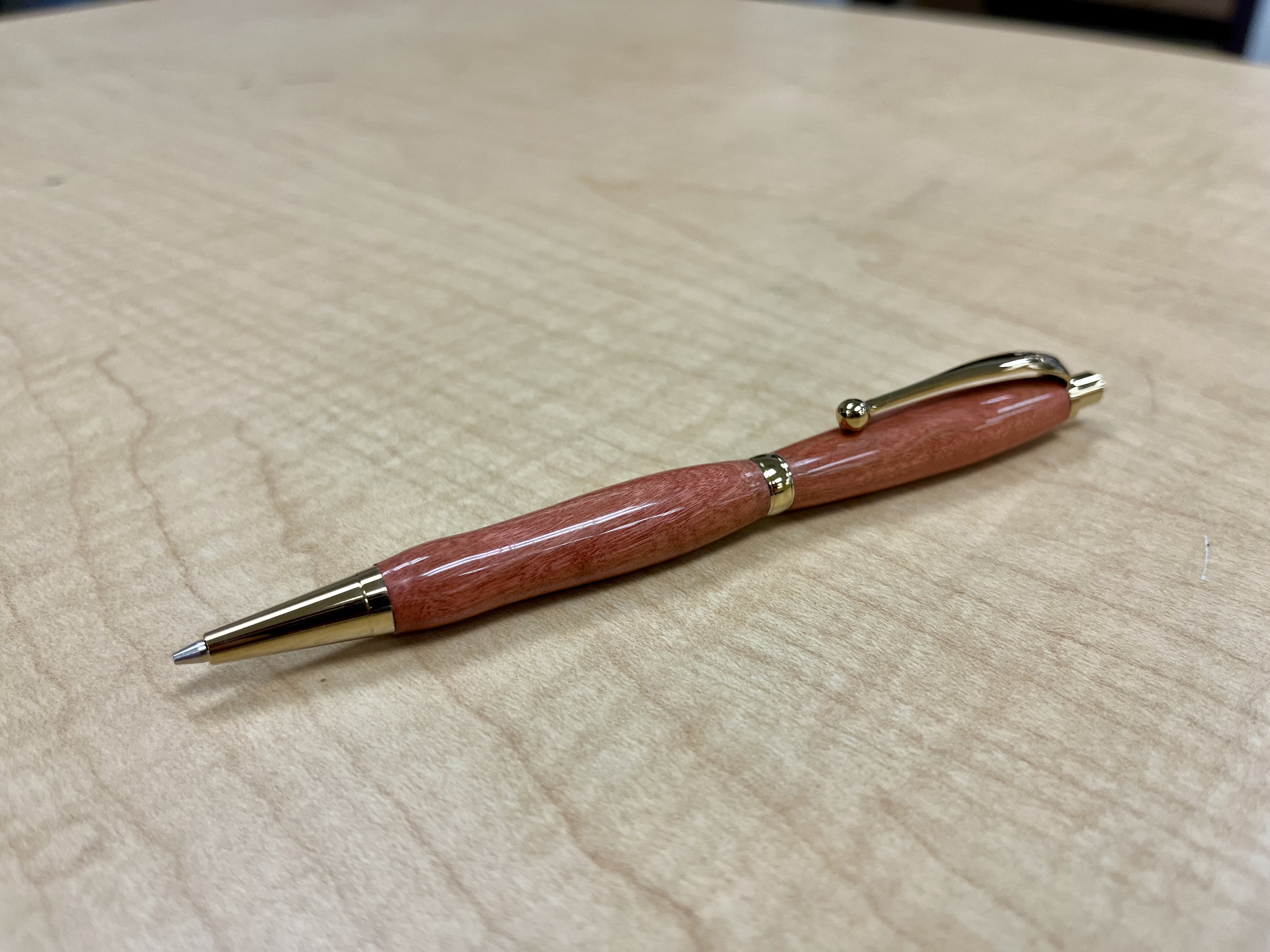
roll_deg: -0.1
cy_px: 476
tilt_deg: -33.4
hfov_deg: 67.3
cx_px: 635
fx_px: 954
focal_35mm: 26
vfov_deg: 53.1
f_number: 1.6
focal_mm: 5.1
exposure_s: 1/120
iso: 100
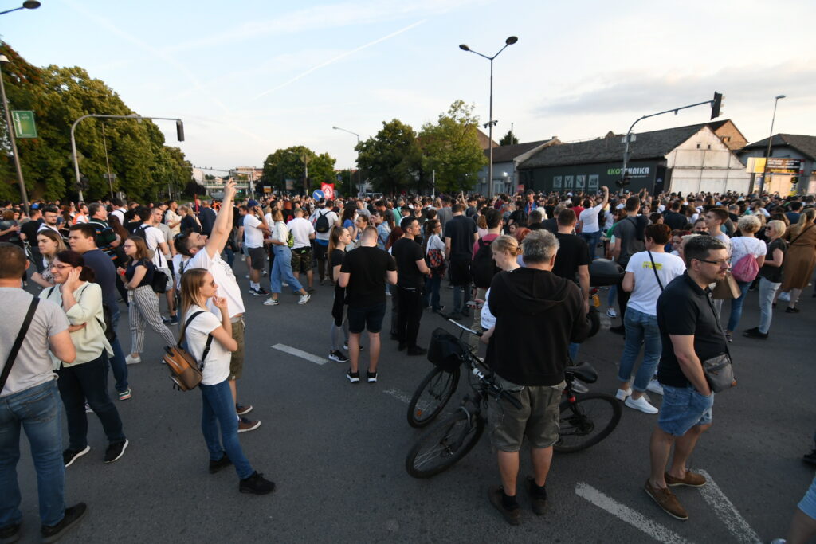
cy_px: 272
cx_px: 408
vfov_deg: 73.8
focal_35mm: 16
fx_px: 363
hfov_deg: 96.7
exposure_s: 1/250
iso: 400
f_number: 4
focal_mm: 11
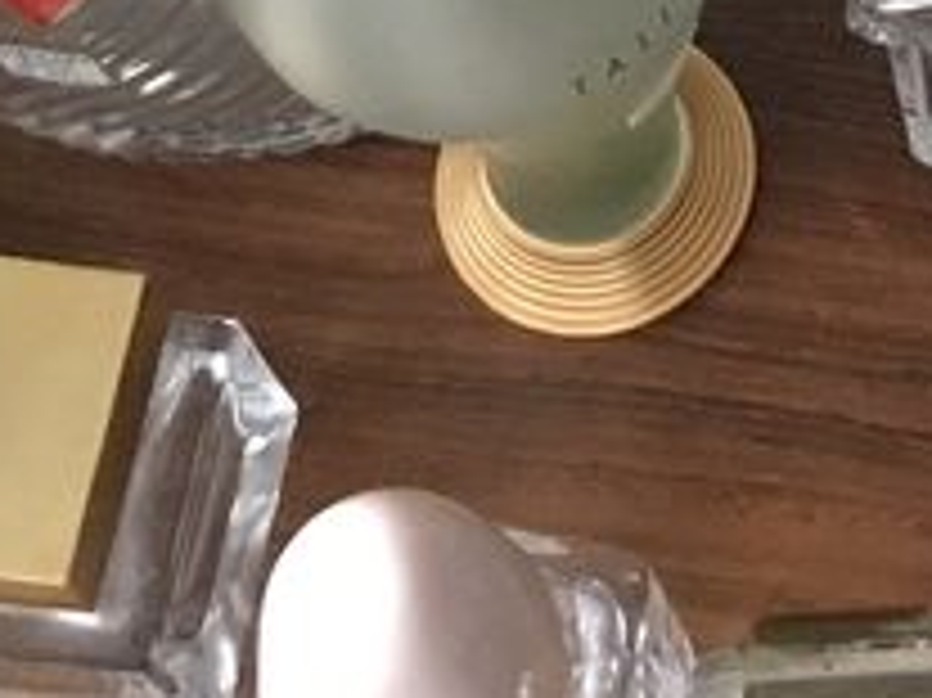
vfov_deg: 9.1
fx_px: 4036
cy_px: -811
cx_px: 1193
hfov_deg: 12.8
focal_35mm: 150
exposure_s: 1/25
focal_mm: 3.3
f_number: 2.4
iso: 200
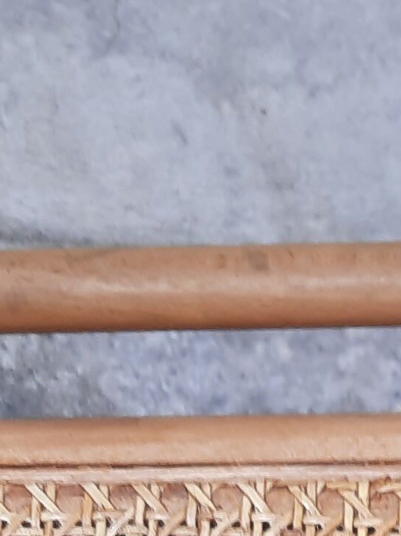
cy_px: 1103
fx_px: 2117
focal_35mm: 137
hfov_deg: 10.7
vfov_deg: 12.5
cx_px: 462
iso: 32
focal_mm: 4.6
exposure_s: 1/116
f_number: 2
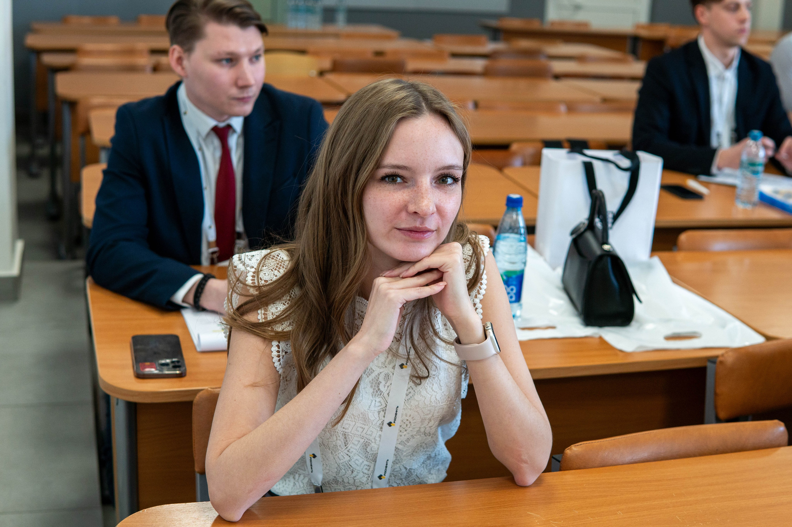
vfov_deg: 27.9
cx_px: 426
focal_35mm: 48
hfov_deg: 40.8
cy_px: 270
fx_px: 1064
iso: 320
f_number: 2.8
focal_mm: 30
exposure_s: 1/250
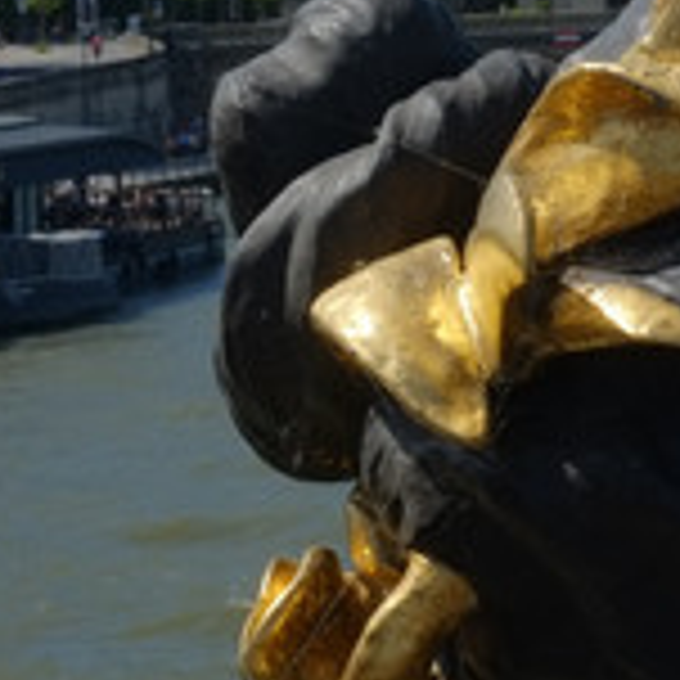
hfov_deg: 11.7
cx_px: 585
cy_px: 61
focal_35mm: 148
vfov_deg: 11.7
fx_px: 3289
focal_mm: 27
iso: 200
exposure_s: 1/420
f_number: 11
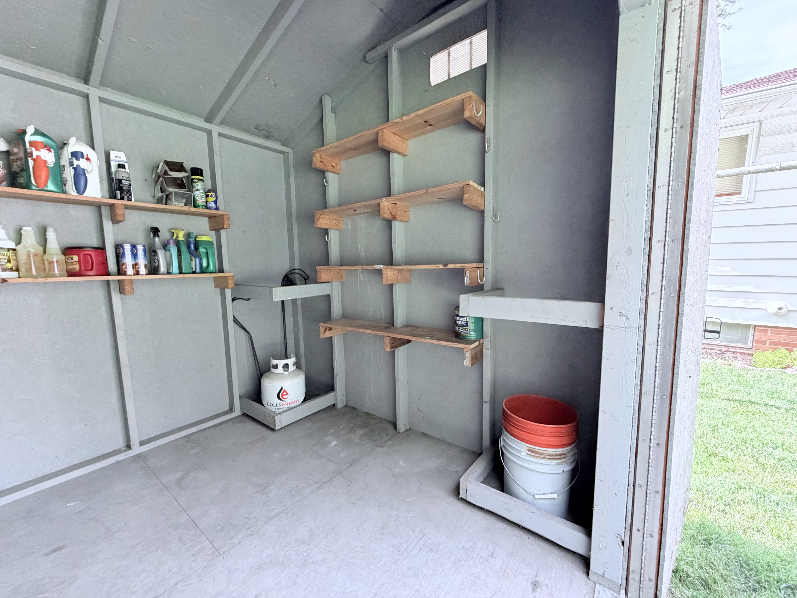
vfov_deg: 85.7
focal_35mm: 14
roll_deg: +1.2
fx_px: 322
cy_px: 299
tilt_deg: -5.7
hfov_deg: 102.1
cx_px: 398
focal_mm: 2.22
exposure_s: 1/106
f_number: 2.2
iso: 320
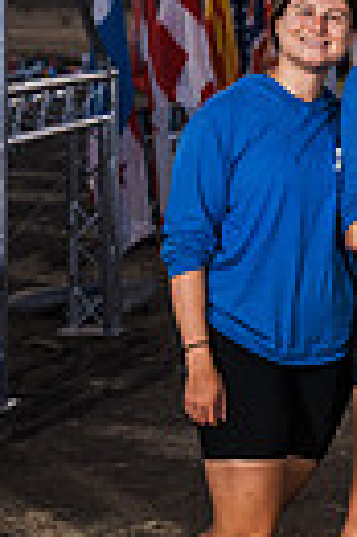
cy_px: 111
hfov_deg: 8.5
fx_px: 2312
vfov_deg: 13.2
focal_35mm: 155
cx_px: 607
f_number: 3.5
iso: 400
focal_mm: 45
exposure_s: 1/160
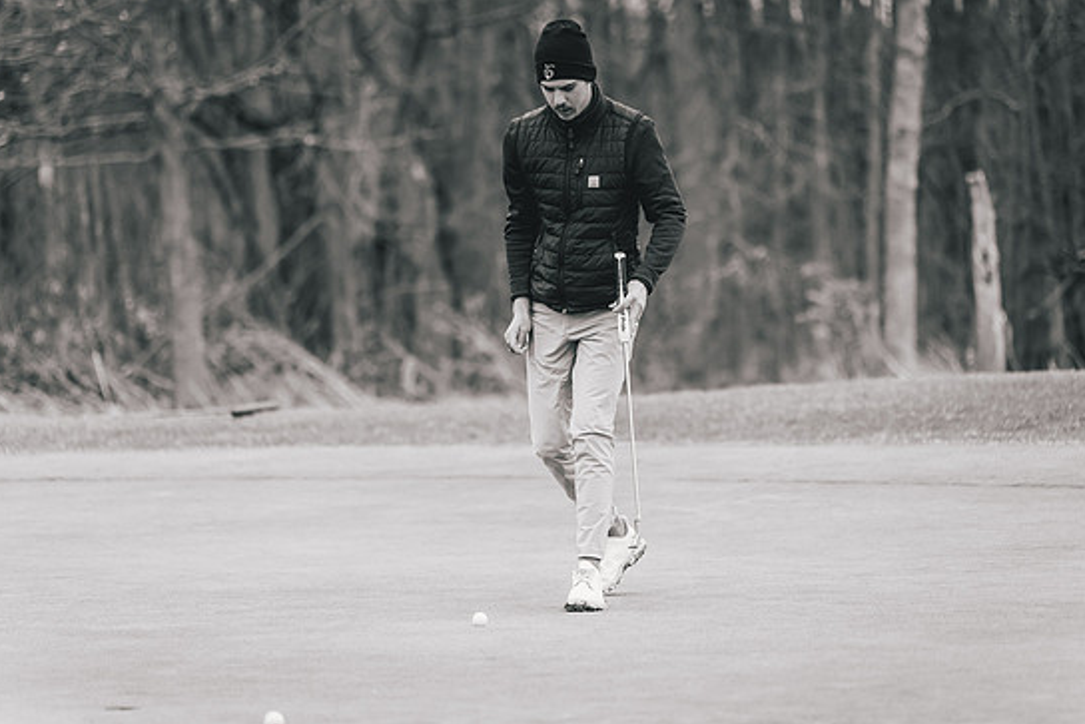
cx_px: 561
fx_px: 5245
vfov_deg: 7.9
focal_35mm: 174
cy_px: 347
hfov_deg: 11.8
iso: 640
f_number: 2.8
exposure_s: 1/3200
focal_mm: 150
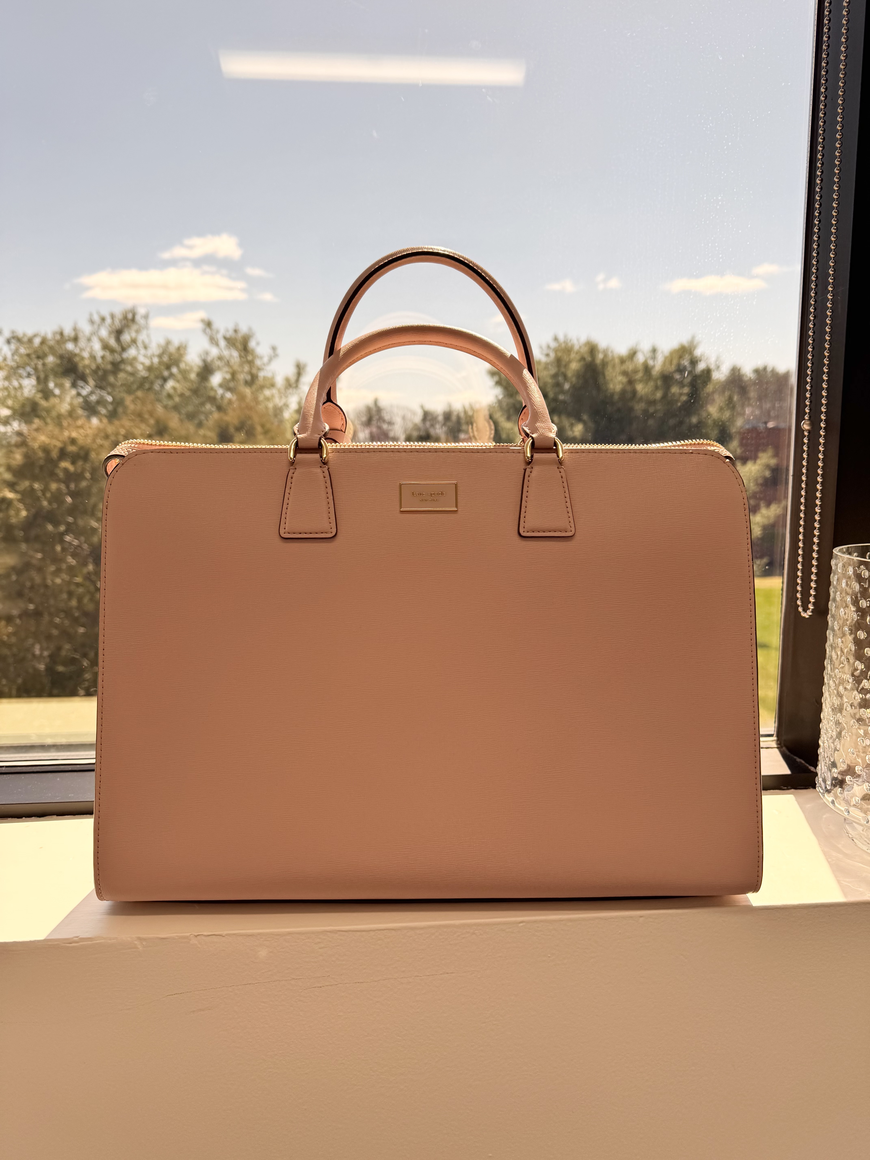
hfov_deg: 56.8
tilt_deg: -9.0
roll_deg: +0.8
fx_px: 804
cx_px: 435
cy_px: 580
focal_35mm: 24
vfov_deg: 71.6
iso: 80
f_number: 1.78
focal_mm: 6.76
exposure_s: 1/773
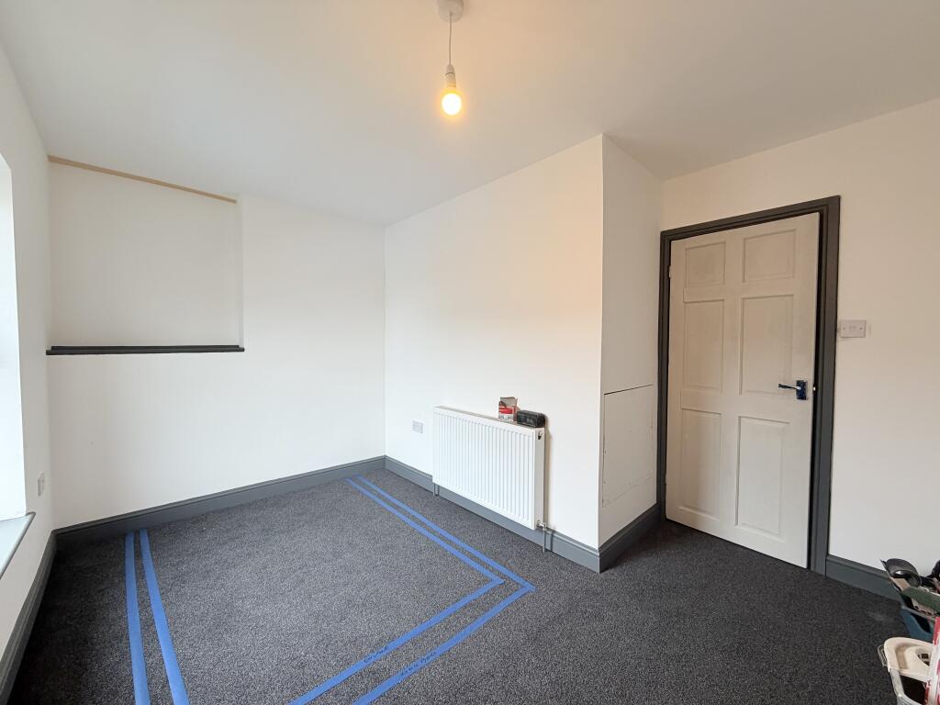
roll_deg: +0.3
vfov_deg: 85.7
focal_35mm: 14
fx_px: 380
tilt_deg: -2.8
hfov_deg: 102.1
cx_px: 470
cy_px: 352
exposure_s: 1/100
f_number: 2.2
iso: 125
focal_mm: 2.22
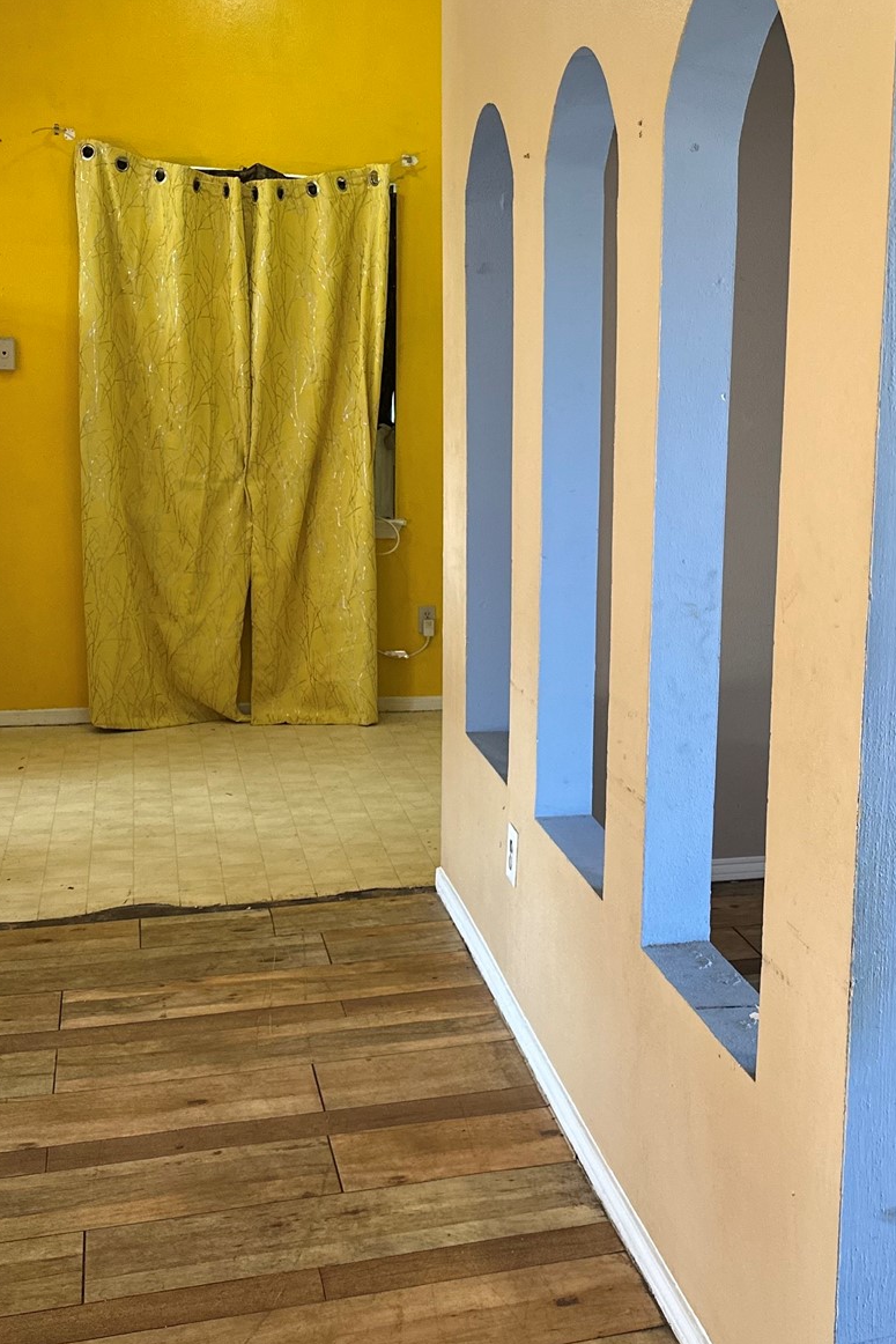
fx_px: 1642
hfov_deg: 29.5
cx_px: 779
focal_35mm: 44
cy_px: 626
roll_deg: -2.5
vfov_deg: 44.5
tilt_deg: -9.4
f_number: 1.78
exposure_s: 1/60
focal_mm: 6.86
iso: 200
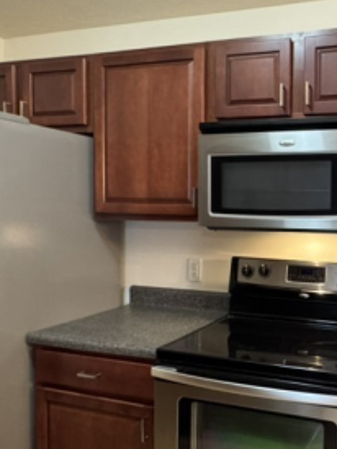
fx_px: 442
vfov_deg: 54.0
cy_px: 232
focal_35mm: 34
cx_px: 312
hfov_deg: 38.5
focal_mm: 2.22
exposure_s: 1/60
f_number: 2.2
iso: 800
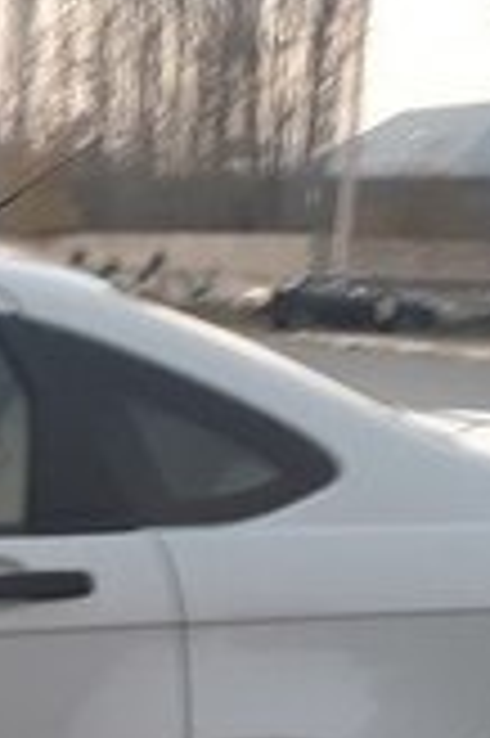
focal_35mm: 113
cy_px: 718
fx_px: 2312
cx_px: -656
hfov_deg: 10.5
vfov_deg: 17.7
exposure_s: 1/33
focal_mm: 3.6
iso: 80
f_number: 1.9
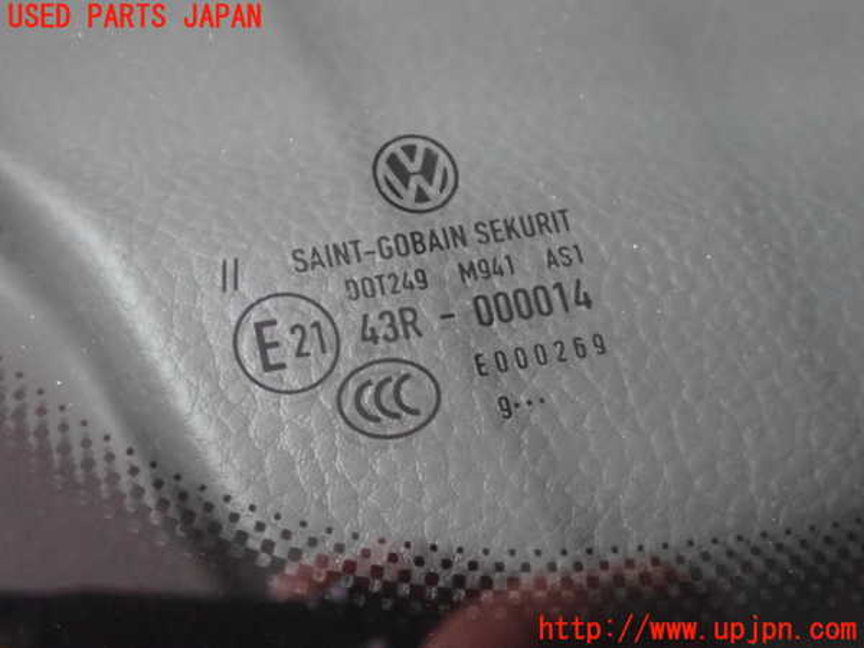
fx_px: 1348
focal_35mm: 54
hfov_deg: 35.5
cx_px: 432
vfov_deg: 27.0
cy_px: 324
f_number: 3.3
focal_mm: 9.65
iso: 2500
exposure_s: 1/80
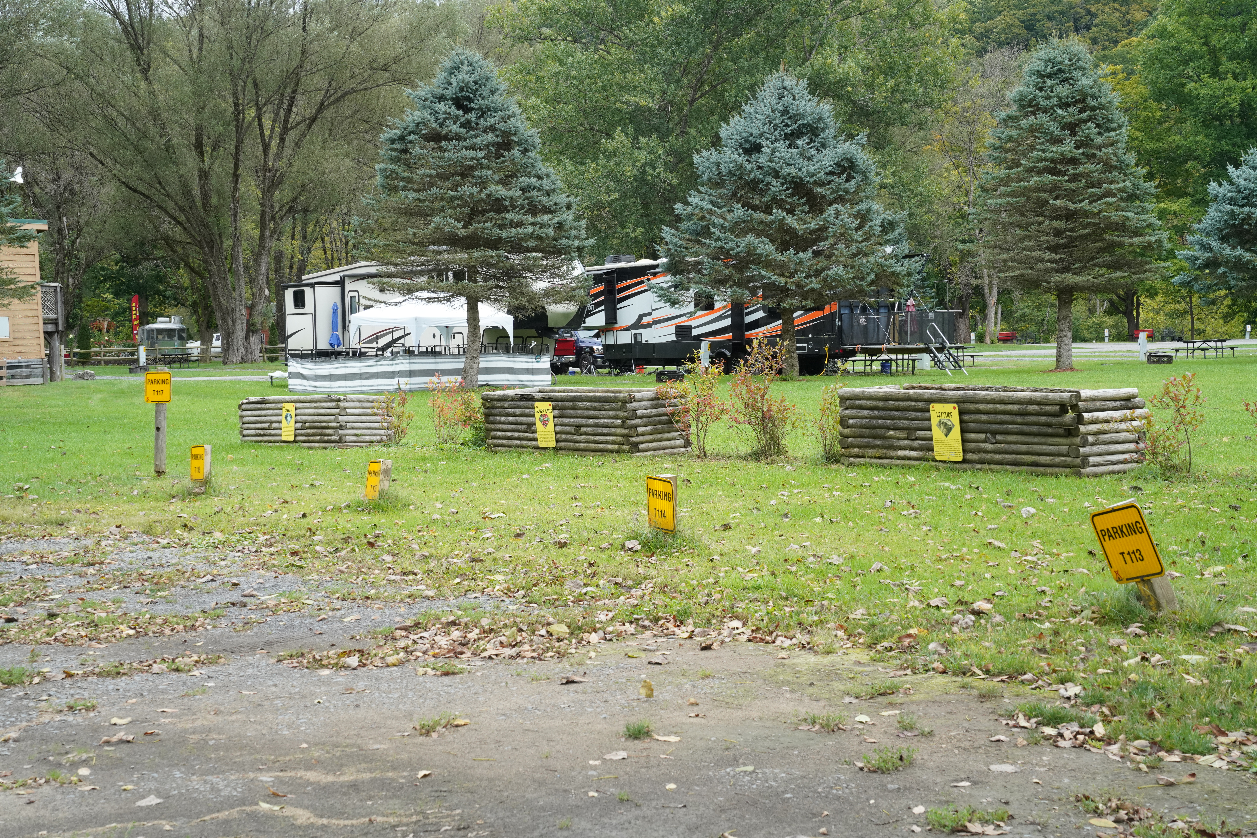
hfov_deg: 36.9
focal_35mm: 54
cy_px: 419
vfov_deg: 25.1
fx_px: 1886
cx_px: 628
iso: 1600
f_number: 13
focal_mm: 54
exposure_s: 1/250
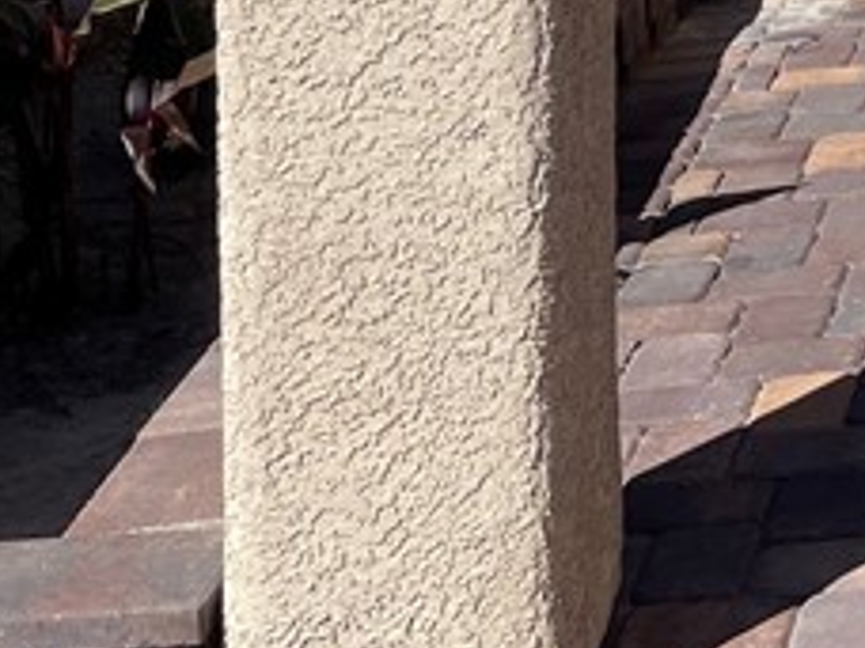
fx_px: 2924
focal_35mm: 117
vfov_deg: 11.5
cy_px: -633
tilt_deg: -4.1
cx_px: 1578
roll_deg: -0.9
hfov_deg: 14.7
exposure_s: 1/4831
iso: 32
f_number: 1.6
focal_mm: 4.2
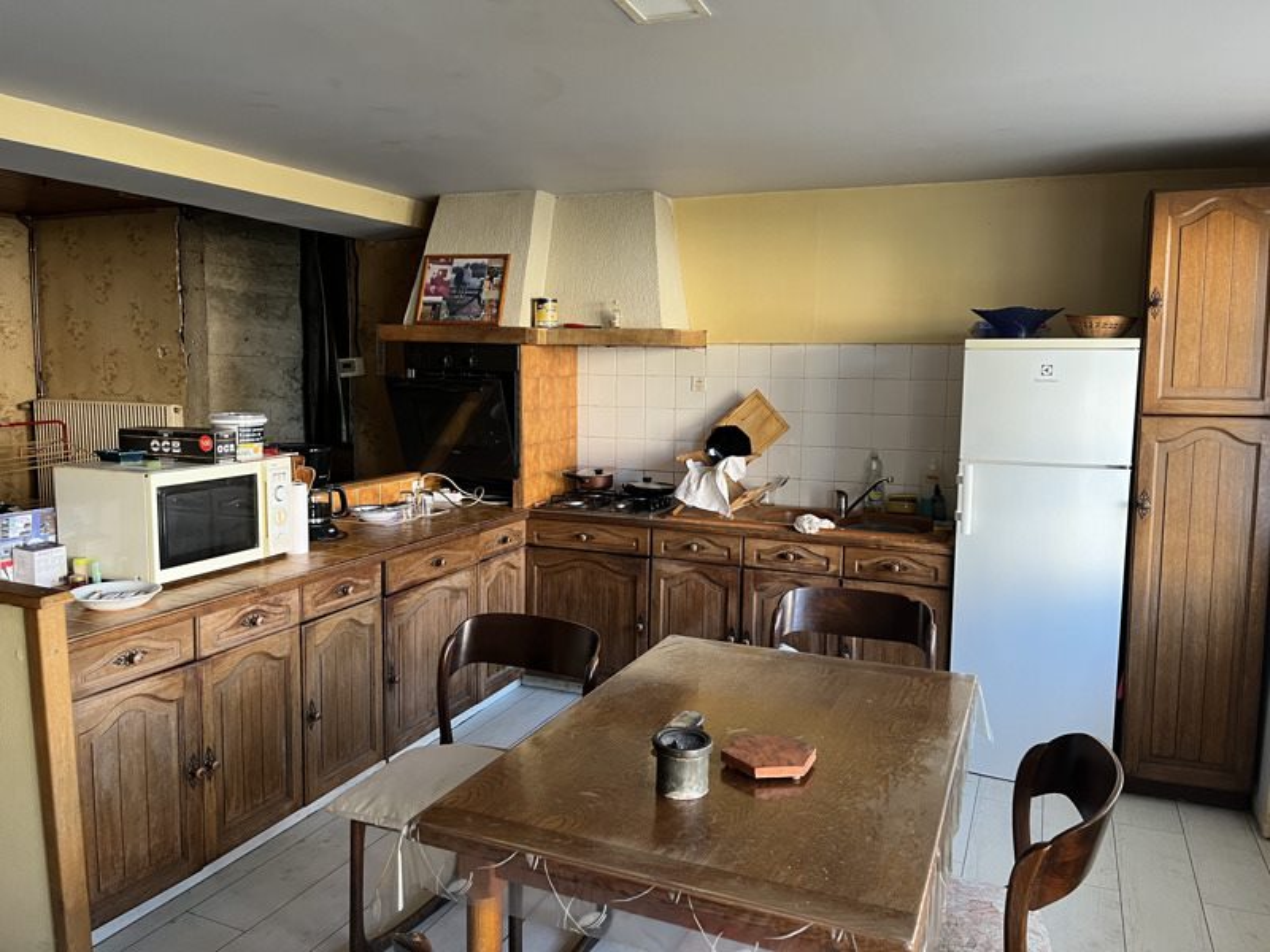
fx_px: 954
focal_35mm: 26
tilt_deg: -6.9
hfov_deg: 67.3
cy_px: 476
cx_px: 635
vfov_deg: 53.1
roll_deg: -0.6
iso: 160
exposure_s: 1/60
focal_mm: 5.1
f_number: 1.6
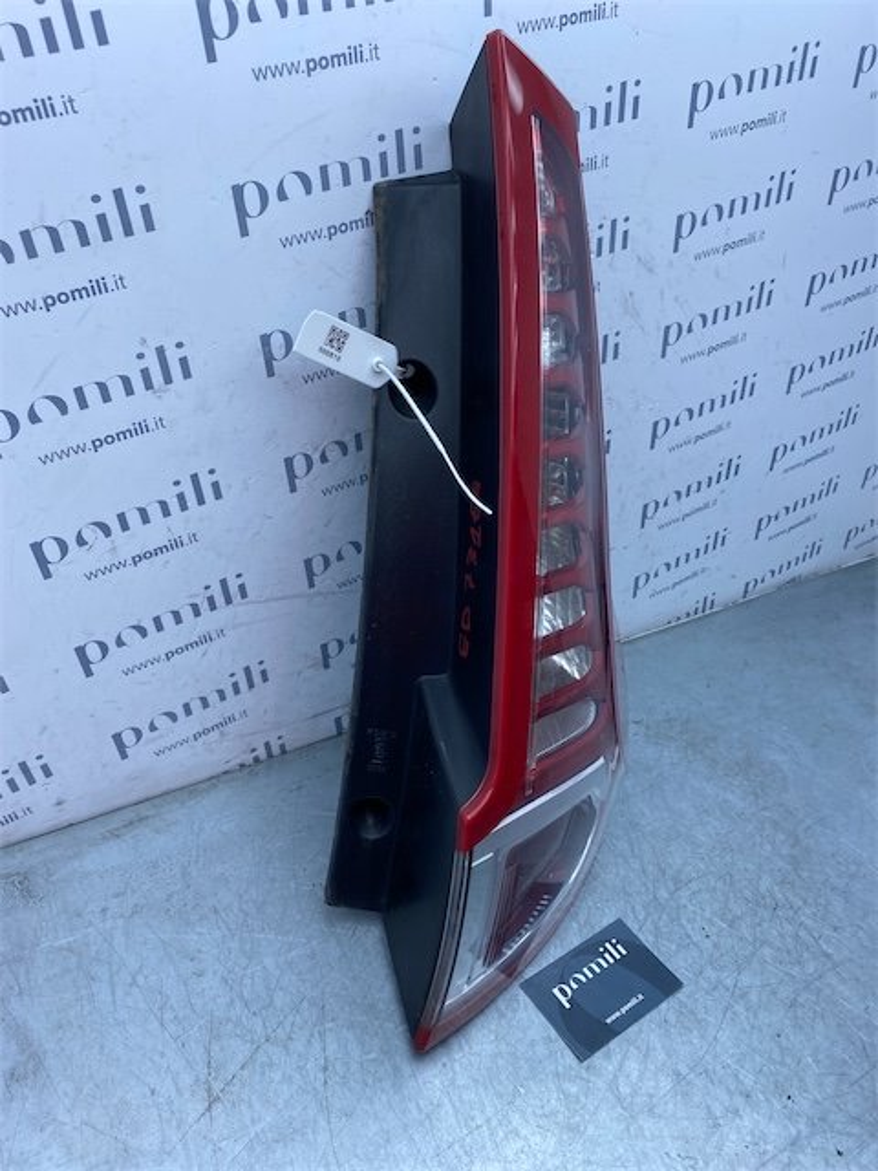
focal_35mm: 26
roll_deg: -8.0
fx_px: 879
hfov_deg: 53.1
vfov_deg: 67.3
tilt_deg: -34.1
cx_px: 439
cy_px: 586
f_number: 1.8
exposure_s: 1/890
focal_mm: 4.25
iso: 32
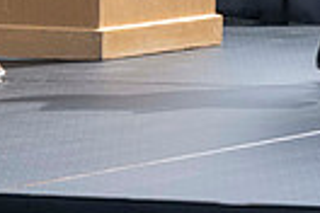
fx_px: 5040
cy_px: -491
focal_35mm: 567
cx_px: 61
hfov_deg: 3.6
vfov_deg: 2.4
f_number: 13
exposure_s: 1/250
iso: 200
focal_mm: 70
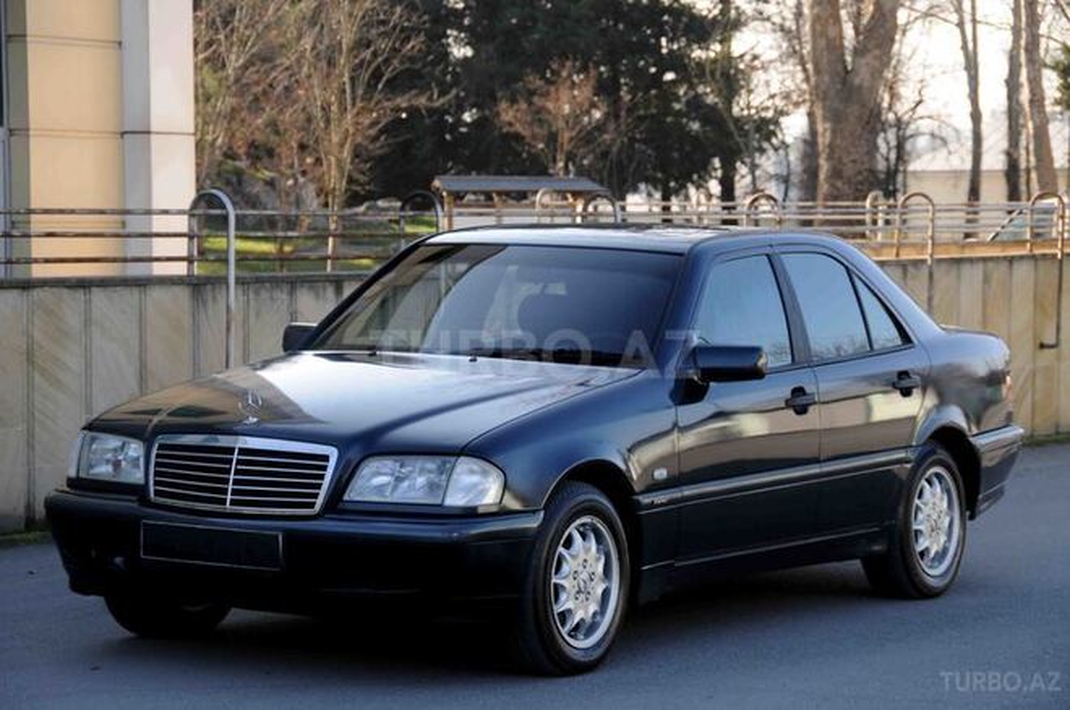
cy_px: 355
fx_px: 4096
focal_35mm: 138
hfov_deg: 14.9
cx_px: 535
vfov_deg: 9.9
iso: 250
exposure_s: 1/200
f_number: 6.3
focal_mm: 92
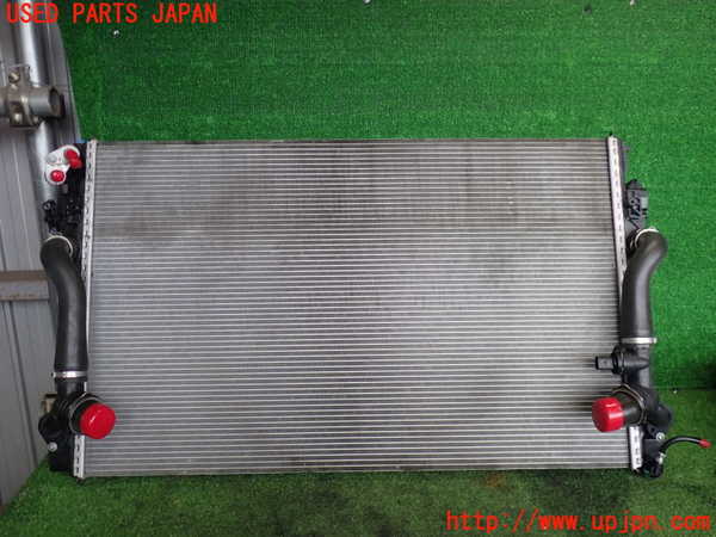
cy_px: 268
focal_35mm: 30
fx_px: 621
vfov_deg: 46.8
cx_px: 358
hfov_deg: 60.0
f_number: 2.3
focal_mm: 5.4
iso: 200
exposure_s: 1/100
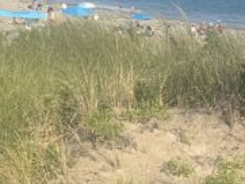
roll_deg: -0.3
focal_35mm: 136
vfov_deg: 10.9
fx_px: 963
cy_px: 84
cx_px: 203
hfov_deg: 14.4
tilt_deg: -6.3
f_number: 1.78
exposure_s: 1/4762
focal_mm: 6.86
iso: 80
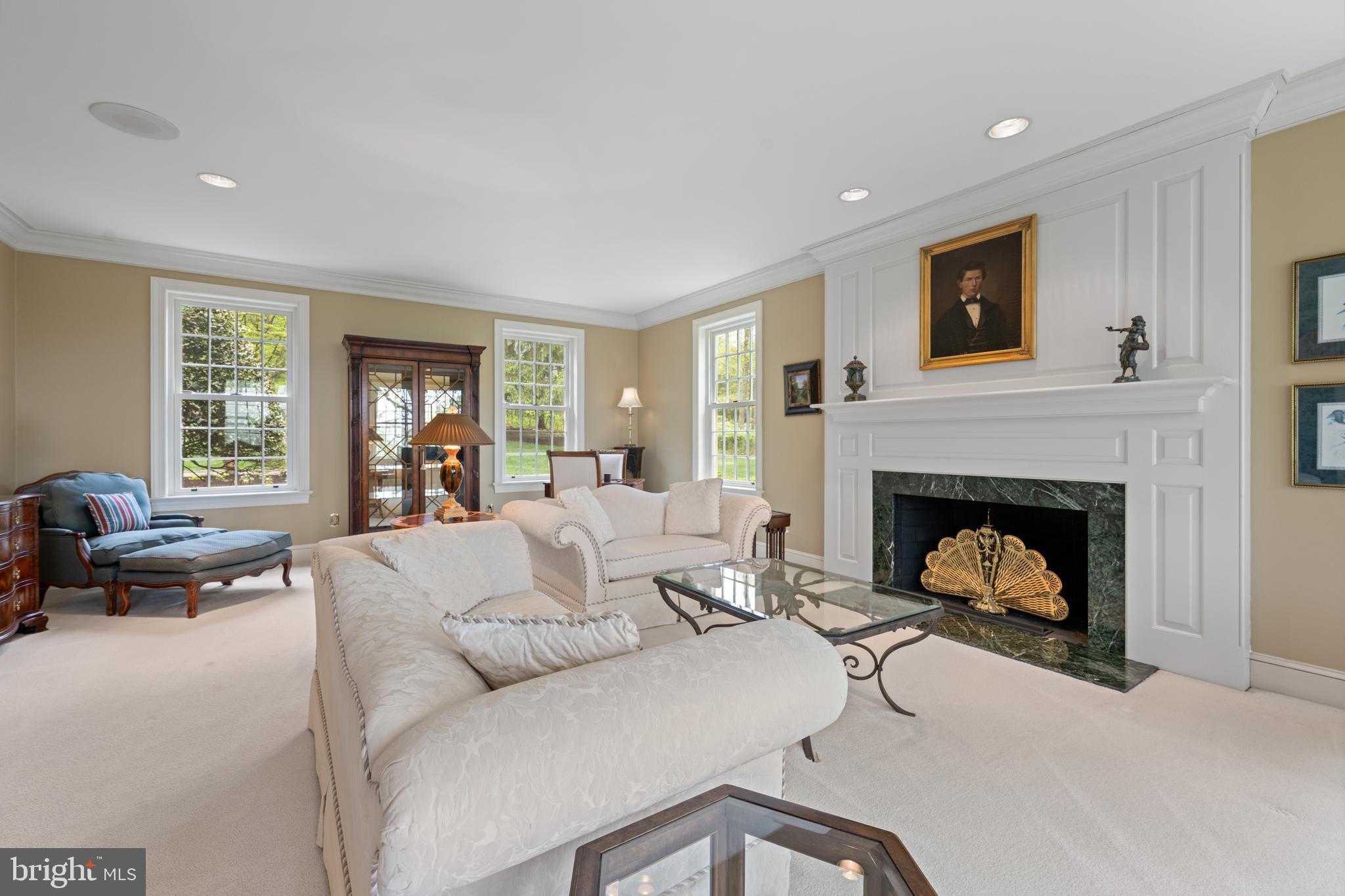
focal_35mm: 15
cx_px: 672
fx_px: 560
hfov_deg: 100.4
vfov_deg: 77.3
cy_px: 448
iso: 400
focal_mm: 15
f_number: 8
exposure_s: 1/5
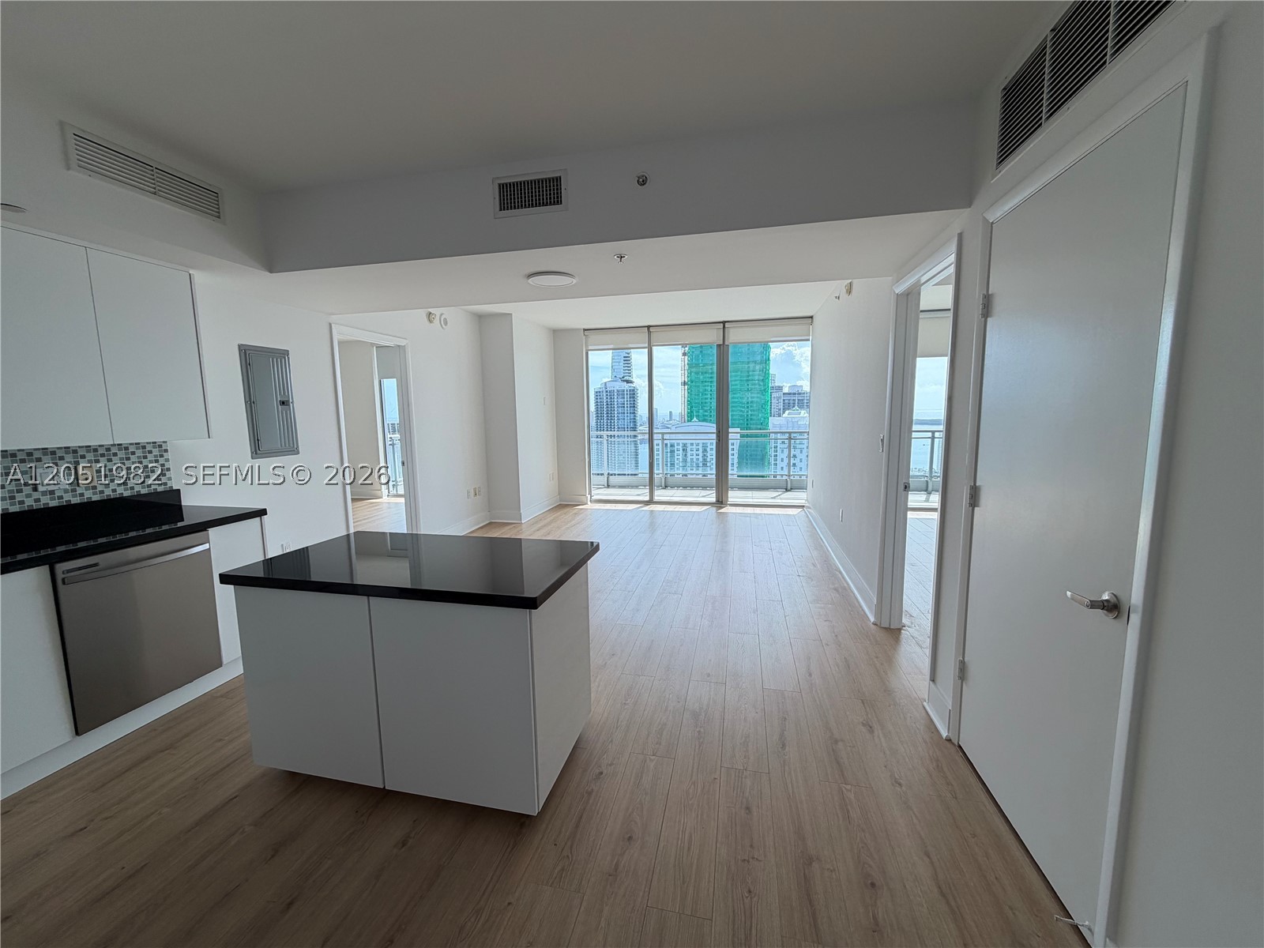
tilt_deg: -7.6
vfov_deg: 85.7
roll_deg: +1.2
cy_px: 474
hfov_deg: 102.1
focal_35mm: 14
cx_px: 632
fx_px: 511
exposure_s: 1/279
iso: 50
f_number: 2.2
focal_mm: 2.22
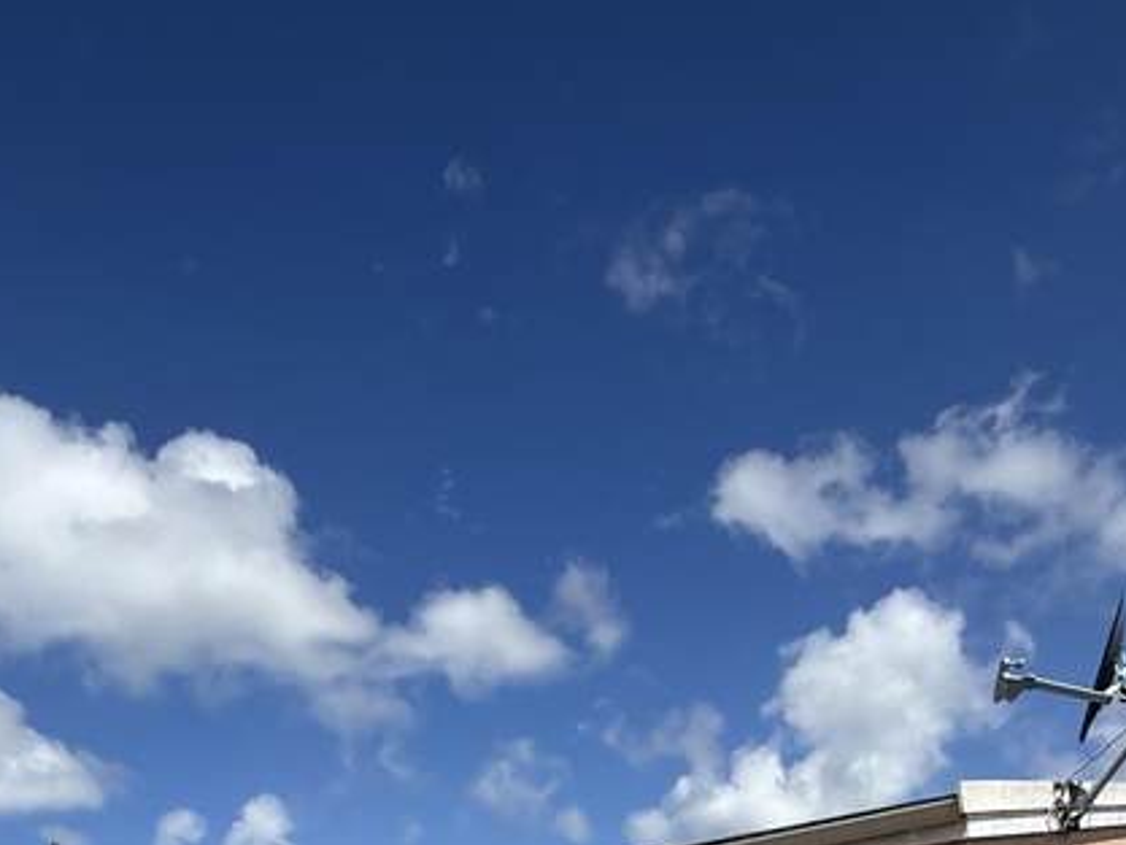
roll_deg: +2.8
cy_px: 1161
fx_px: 1399
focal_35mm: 43
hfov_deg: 43.8
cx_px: 491
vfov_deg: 27.0
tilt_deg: +0.0
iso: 50
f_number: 2.2
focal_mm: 2.22
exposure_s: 1/3289
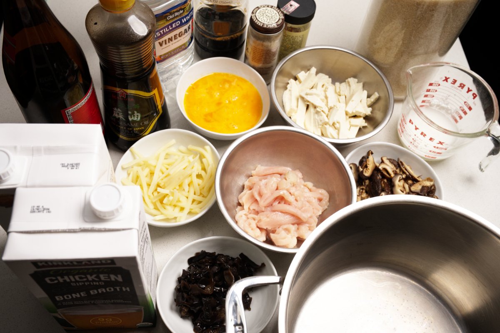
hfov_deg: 53.2
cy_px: 166
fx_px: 500
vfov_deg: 36.8
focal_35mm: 36
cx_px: 250
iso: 1000
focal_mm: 36
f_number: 9
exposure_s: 1/1600
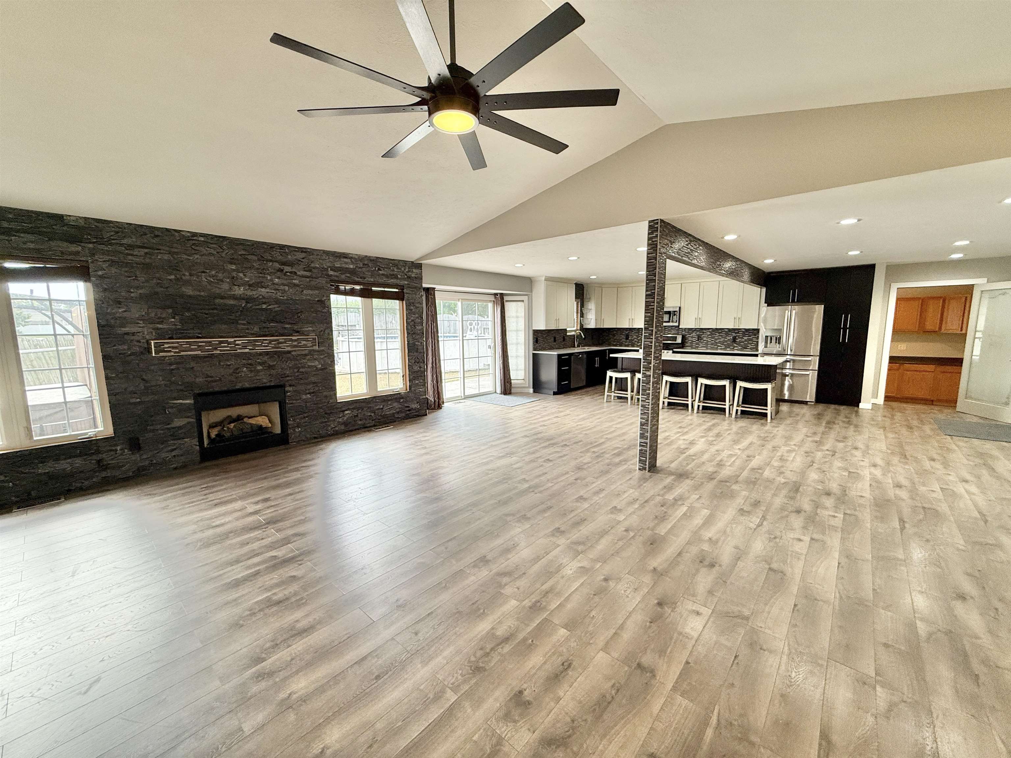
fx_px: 409
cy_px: 379
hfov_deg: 102.1
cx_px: 506
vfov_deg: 85.7
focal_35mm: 14
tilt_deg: -7.4
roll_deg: +0.1
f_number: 2.2
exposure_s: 1/120
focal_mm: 2.22
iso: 125
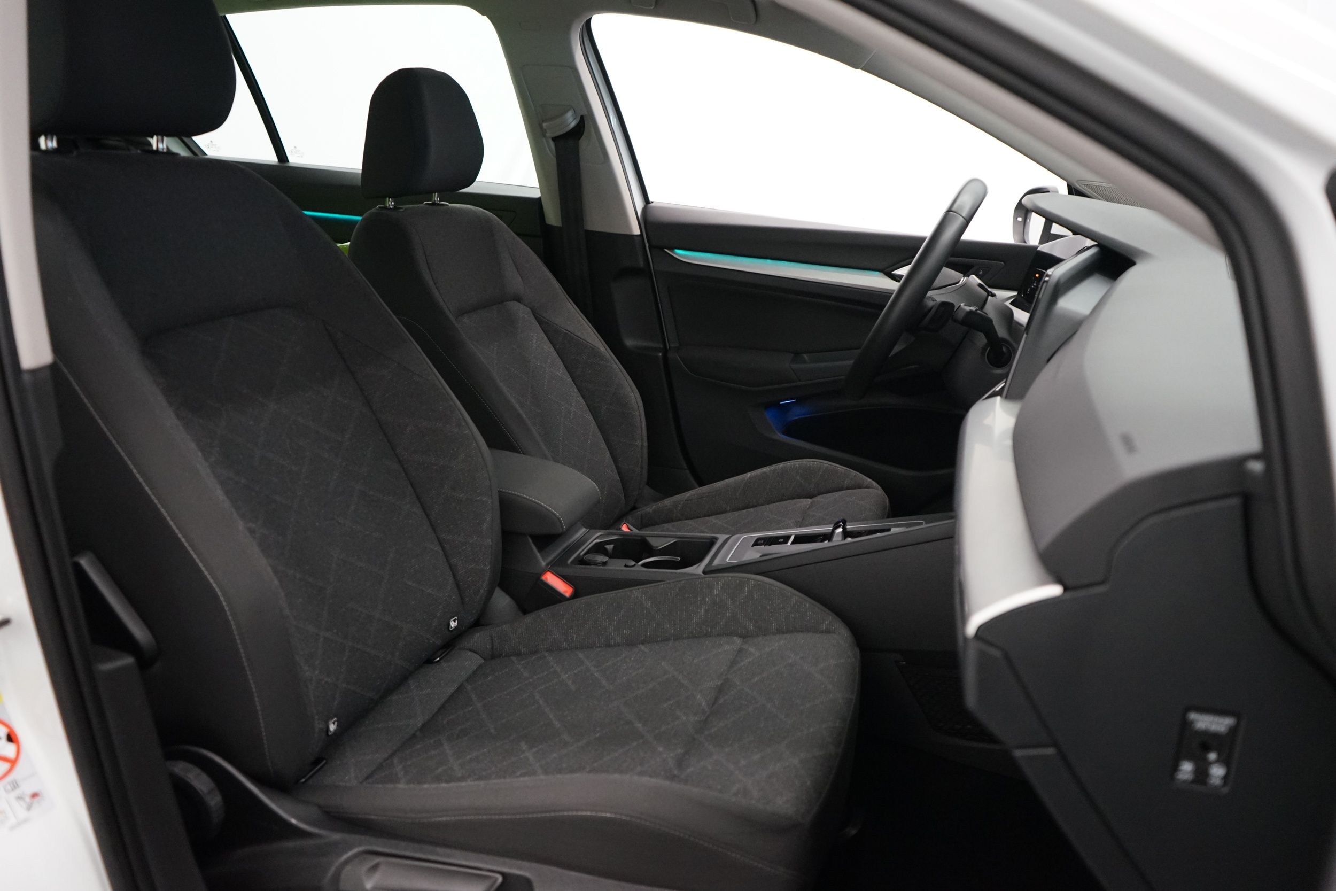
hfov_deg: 65.5
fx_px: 1039
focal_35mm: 28
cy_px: 446
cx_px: 668
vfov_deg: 46.4
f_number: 3.5
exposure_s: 1/160
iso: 3200
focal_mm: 28
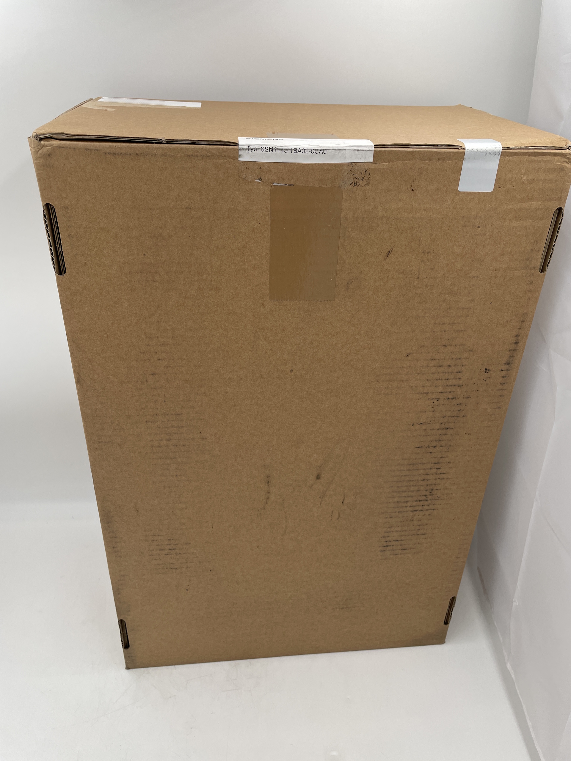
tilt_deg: -30.1
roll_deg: -1.6
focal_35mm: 26
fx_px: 572
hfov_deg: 53.1
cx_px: 286
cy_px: 380
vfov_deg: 67.3
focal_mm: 4.2
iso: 32
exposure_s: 1/388
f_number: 1.6
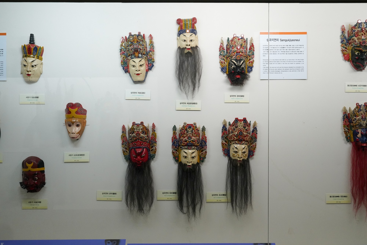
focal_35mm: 46
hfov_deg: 42.7
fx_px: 469
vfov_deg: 29.3
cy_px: 122
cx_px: 184
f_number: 18
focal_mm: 46
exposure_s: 1/100
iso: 5000
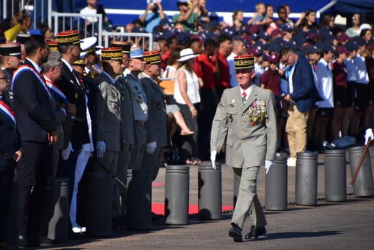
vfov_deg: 3.1
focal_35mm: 450
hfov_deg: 4.6
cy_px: 125
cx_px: 187
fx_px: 4675
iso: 200
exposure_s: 1/1000
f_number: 6.3
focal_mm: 300
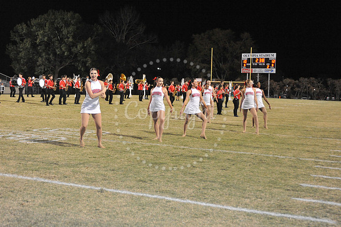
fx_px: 473
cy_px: 114
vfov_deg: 27.0
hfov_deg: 39.6
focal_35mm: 50
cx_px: 170
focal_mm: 50
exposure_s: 1/160
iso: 6400
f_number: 5.6
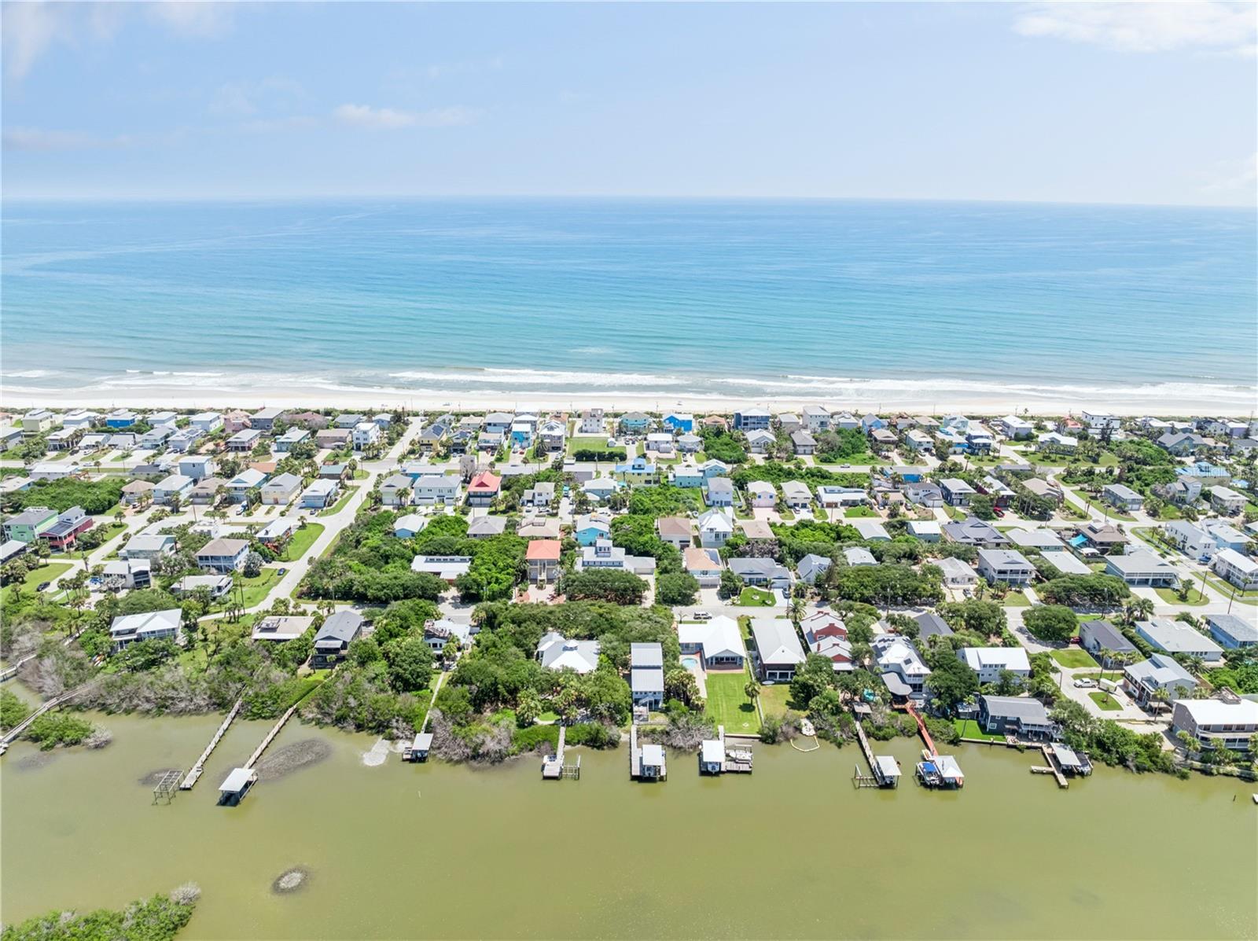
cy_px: 470
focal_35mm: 24
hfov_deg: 71.6
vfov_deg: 56.7
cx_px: 629
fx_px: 871
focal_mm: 12.3
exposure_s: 1/120
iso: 100
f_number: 2.8
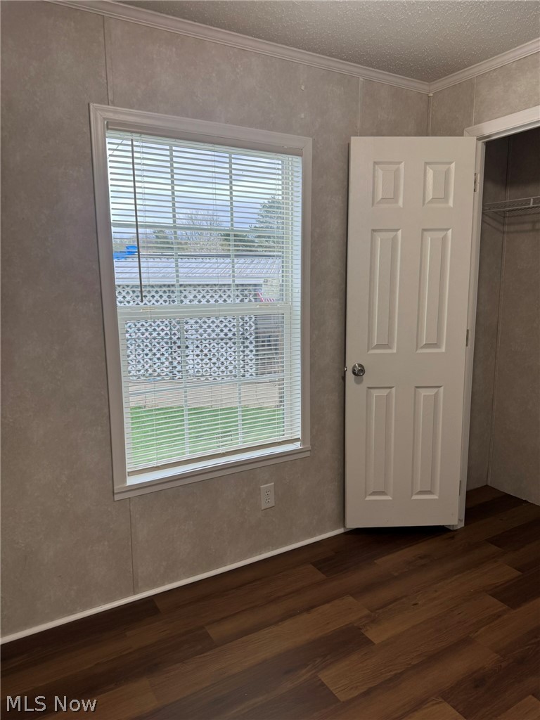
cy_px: 360
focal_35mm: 24
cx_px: 270
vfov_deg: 71.6
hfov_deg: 56.8
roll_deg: +1.5
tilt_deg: -9.5
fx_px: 499
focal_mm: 6.76
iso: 80
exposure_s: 1/120
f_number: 1.78
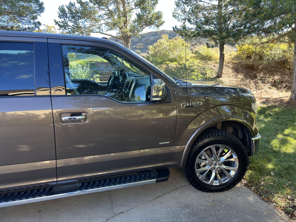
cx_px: 148
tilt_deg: -9.1
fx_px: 222
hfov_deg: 67.3
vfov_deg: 53.1
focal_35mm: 26
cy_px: 111
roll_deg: +2.0
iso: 32
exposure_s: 1/138
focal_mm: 5.7
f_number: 1.5
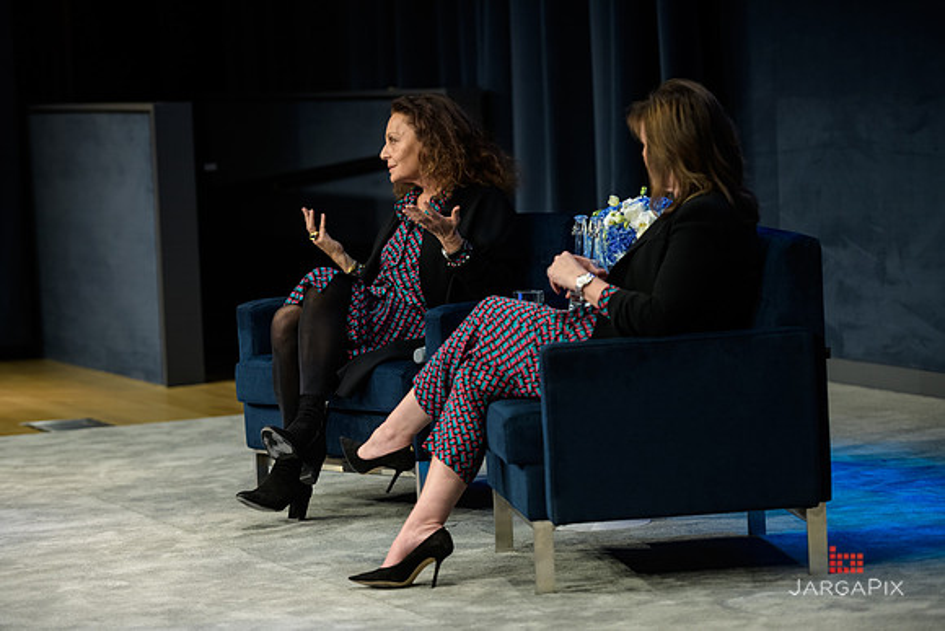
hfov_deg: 16.8
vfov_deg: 11.2
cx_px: 472
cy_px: 316
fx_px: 3203
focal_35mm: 122
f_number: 3.2
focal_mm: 122
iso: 1600
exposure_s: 1/125
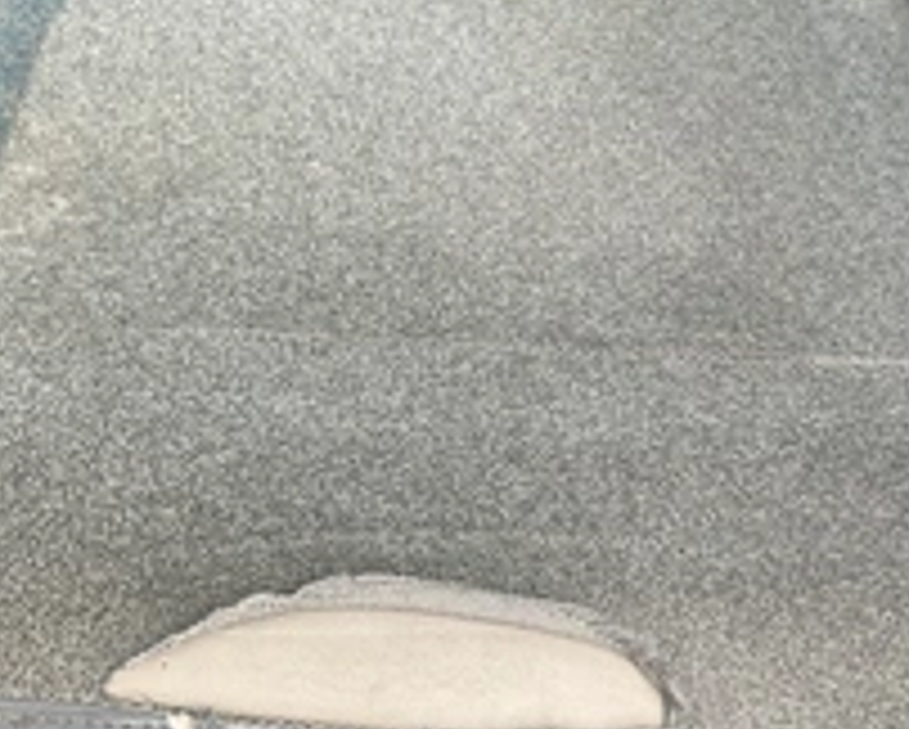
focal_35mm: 56
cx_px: 302
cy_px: 338
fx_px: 1508
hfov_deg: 33.2
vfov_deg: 27.2
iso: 32
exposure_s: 1/122
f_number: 1.8
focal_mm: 3
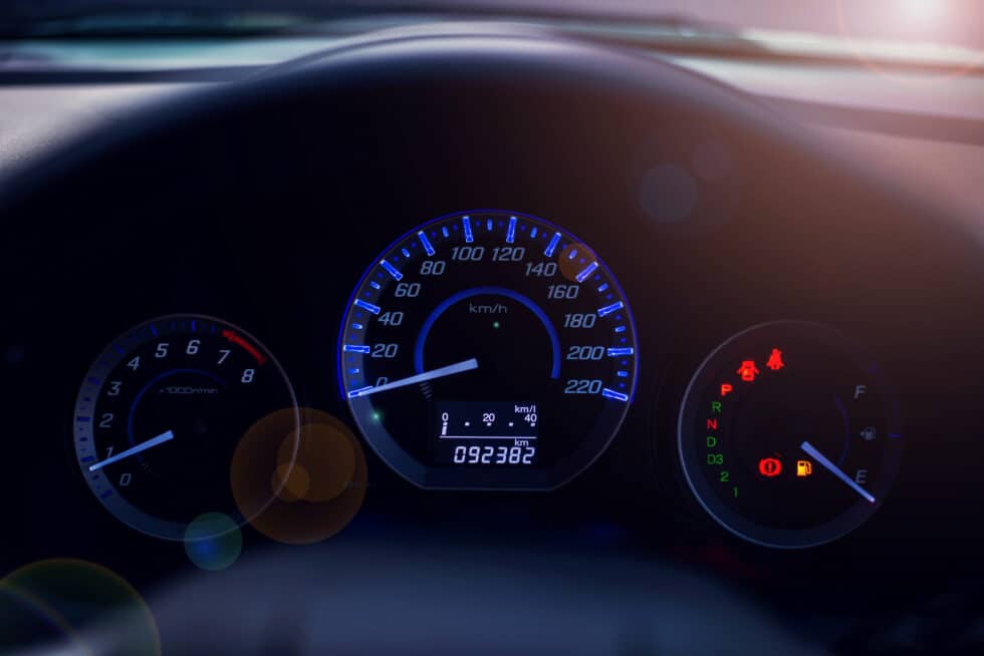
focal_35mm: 50
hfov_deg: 39.6
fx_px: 1367
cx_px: 492
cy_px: 328
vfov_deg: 27.0
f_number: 2.2
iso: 200
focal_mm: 50
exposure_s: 1/100
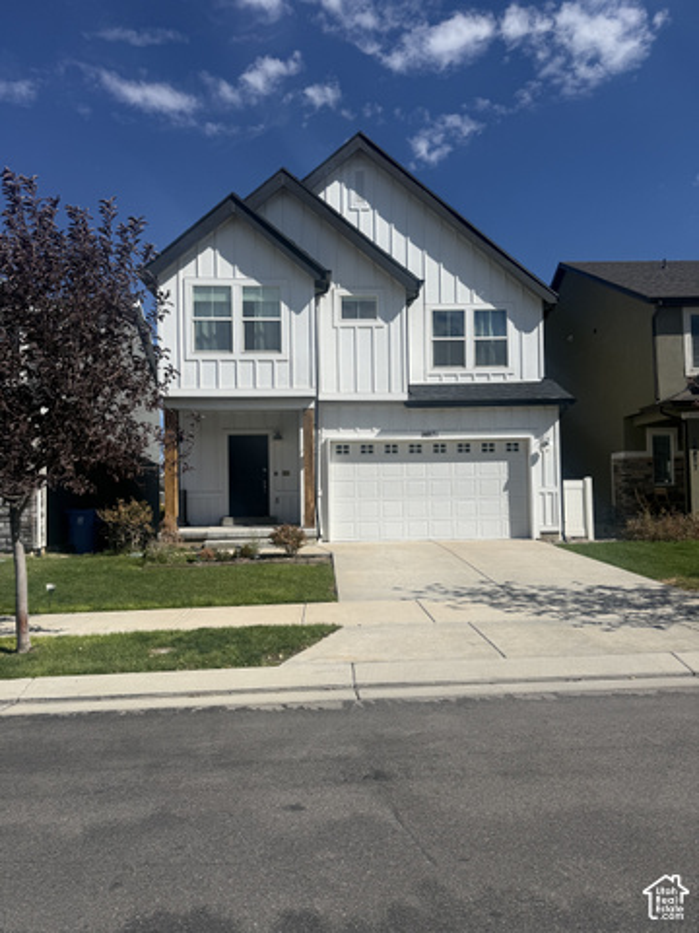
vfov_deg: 71.6
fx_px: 646
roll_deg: +0.5
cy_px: 466
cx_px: 350
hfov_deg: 56.8
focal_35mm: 24
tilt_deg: +3.4
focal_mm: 6.76
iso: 80
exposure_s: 1/8130
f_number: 1.78
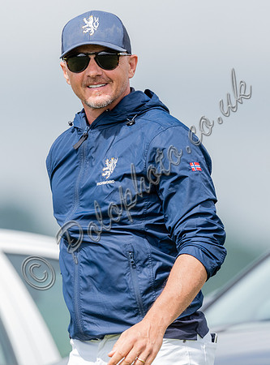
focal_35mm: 760
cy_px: 174
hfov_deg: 1.9
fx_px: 7971
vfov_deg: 2.6
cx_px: 180
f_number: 4
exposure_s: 1/4000
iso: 800
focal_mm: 500
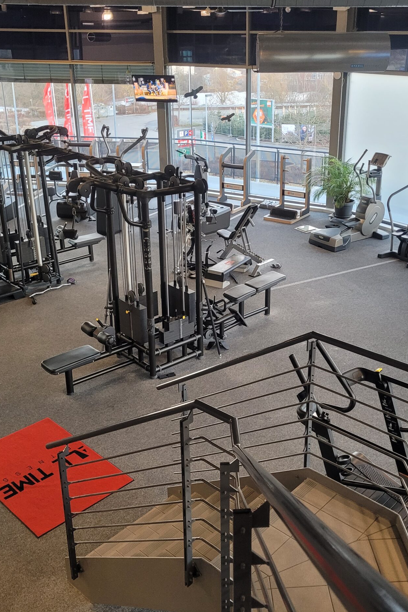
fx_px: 629
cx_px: 237
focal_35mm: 37
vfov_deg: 51.9
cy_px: 299
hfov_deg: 35.9
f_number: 1.8
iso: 320
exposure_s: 1/100
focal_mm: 5.4
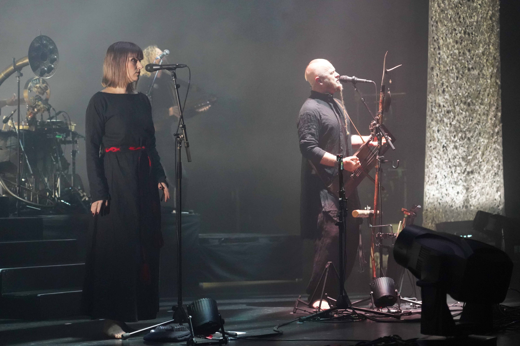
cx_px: 260
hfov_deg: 19.5
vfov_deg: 13.0
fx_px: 1517
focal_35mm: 105
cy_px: 173
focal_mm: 105
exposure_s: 1/160
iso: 12800
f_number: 4
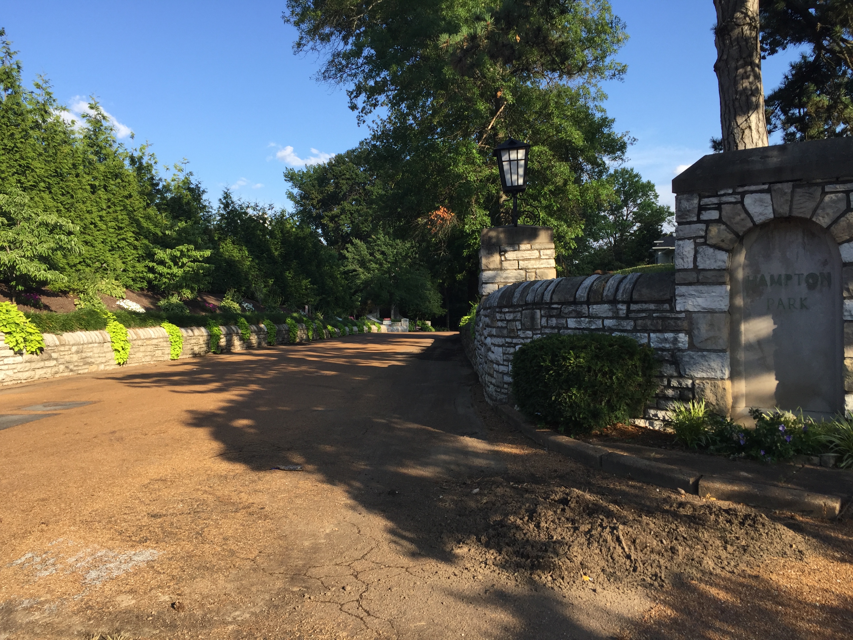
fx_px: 715
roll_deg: -0.4
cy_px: 320
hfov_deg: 61.7
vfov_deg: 48.2
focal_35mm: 29
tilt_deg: -1.3
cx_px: 426
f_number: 2.2
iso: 32
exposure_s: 1/860
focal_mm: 4.15
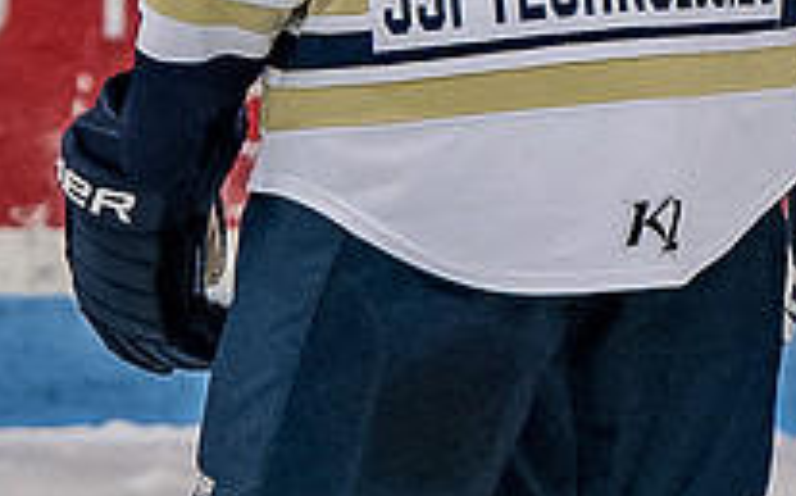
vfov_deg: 0.7
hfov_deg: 1.1
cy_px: -251
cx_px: 486
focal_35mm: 1867
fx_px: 40469
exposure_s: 1/800
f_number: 4
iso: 2500
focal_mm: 180
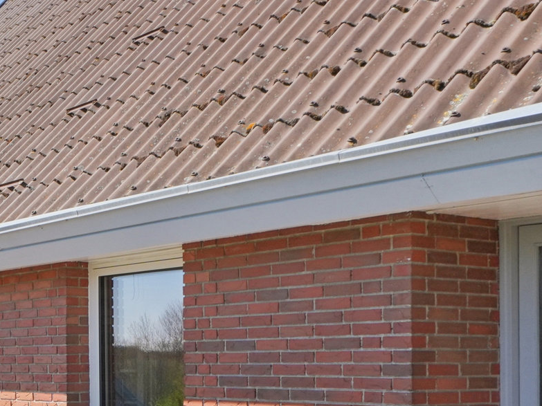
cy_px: 332
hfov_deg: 25.5
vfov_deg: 20.2
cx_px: -20
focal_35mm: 72
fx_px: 1125
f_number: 8
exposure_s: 1/250
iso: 200
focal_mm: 13
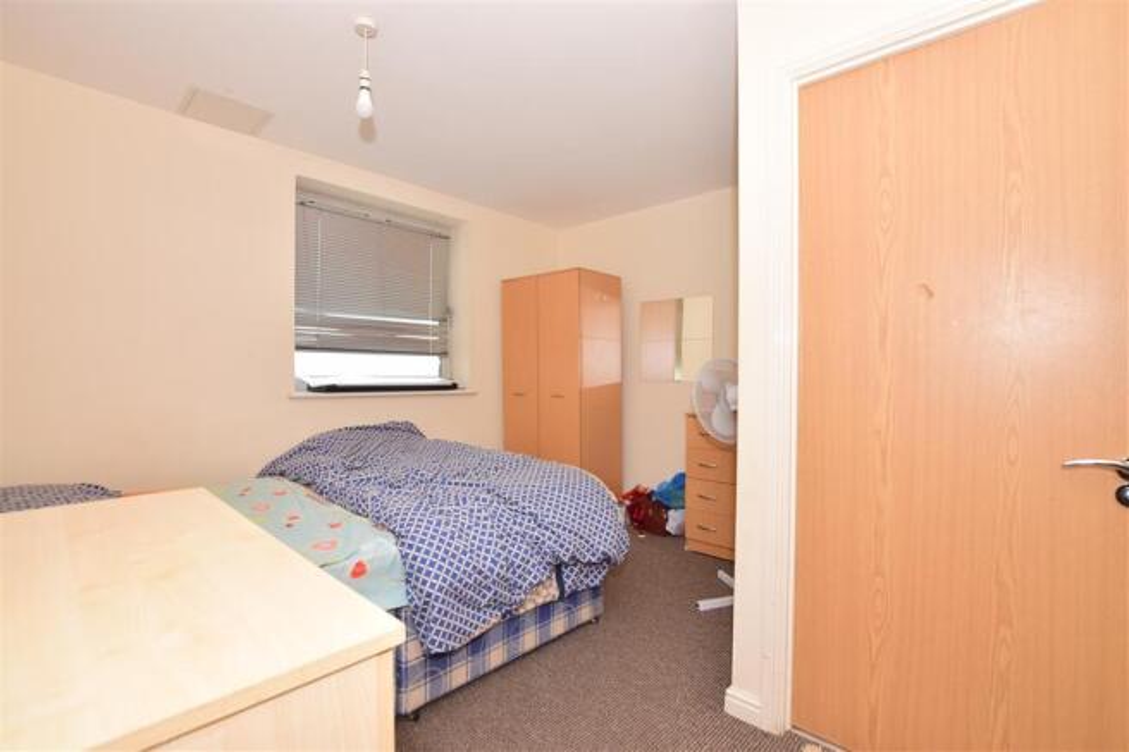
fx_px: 470
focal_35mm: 15
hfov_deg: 100.4
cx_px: 564
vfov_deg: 77.3
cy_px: 376
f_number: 7.1
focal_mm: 10
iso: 400
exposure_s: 1/30
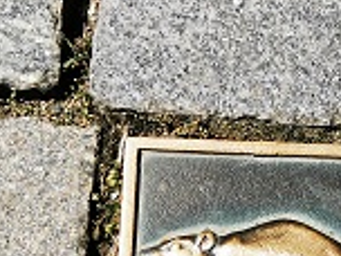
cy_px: 240
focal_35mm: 108
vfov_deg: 13.6
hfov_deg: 18.1
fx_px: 1064
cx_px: 258
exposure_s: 1/3891
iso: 50
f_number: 1.8
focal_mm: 5.58
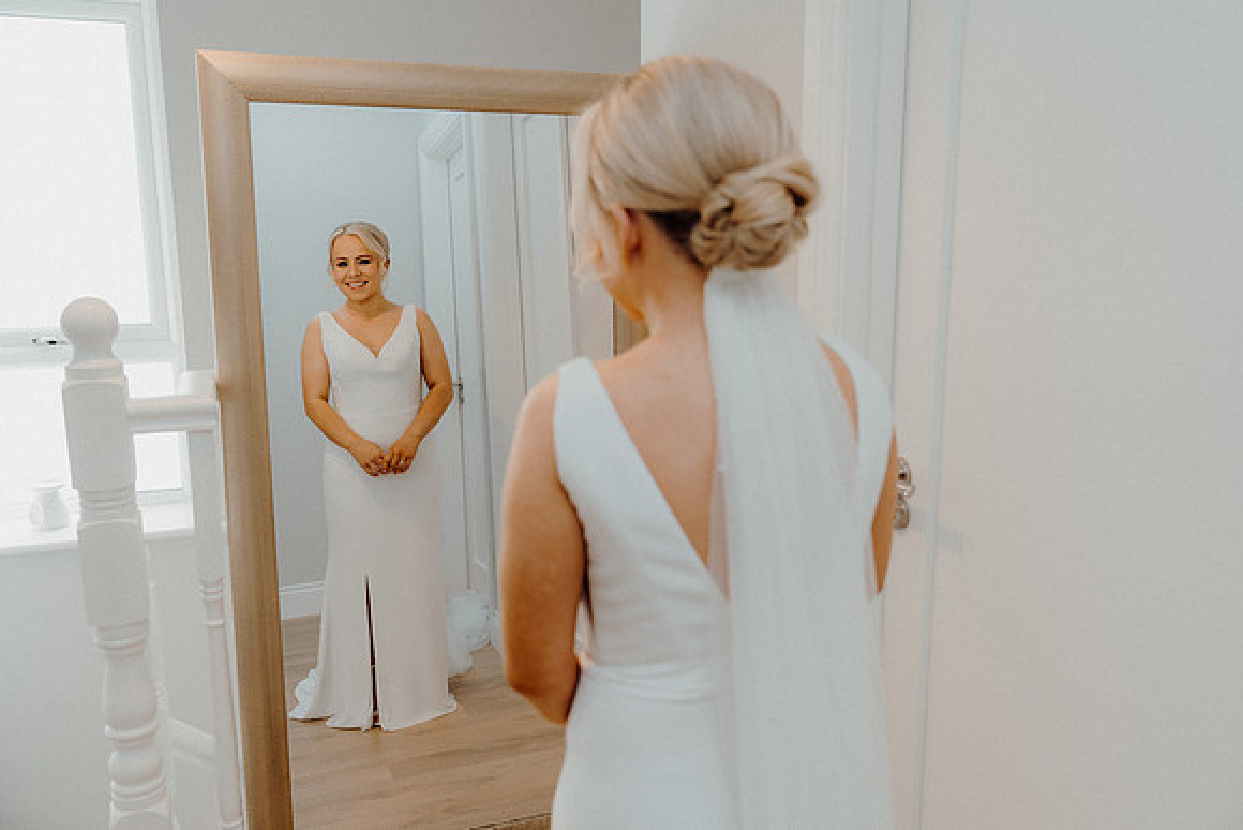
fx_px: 1071
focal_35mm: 31
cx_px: 622
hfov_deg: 60.3
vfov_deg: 42.3
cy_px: 415
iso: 400
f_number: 3.5
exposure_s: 1/160
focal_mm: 31
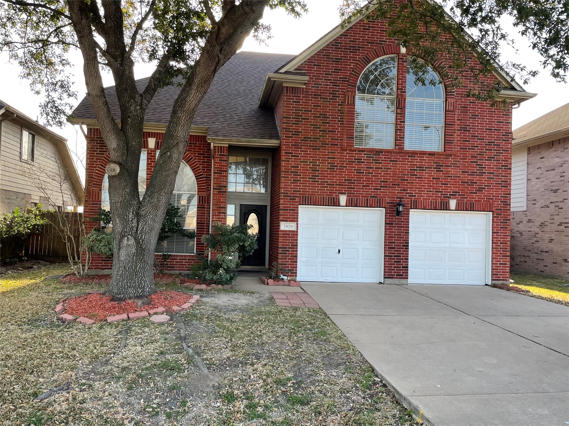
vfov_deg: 53.0
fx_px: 427
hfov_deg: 67.3
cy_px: 213
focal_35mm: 26
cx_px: 284
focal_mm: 4.2
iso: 32
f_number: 1.6
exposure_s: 1/407
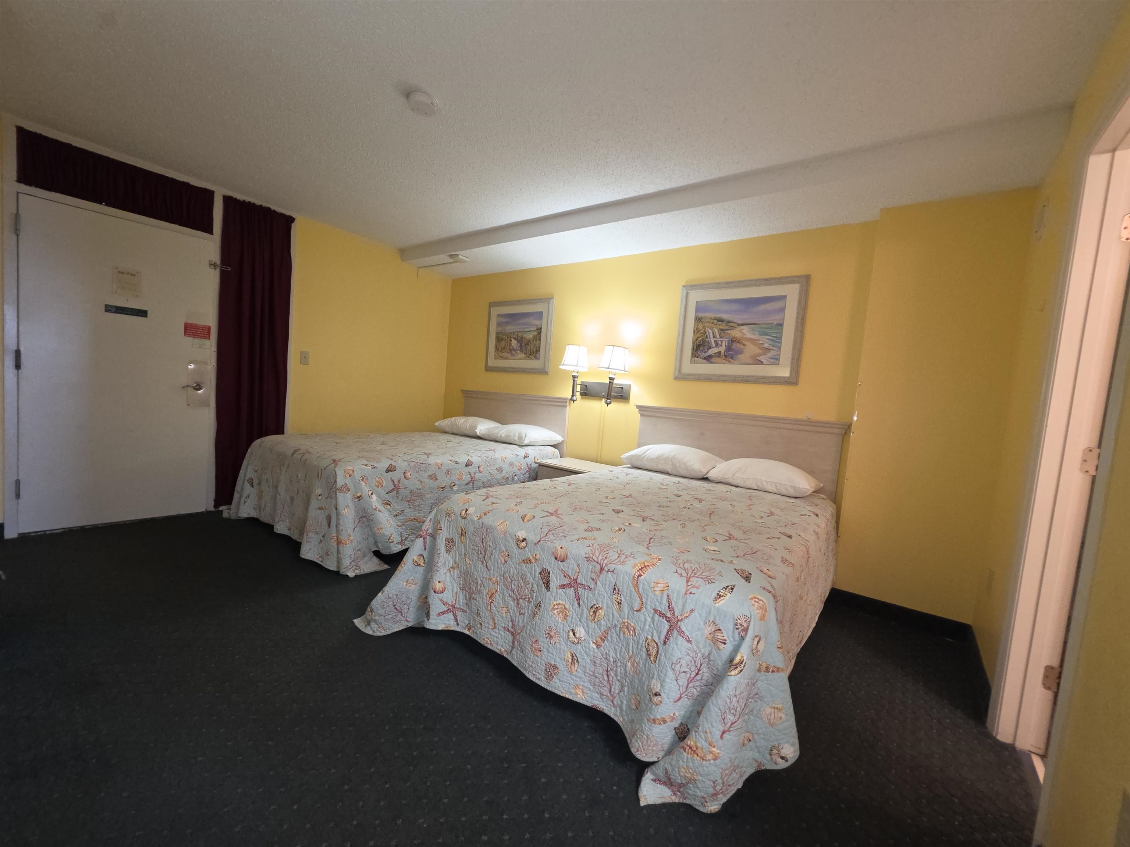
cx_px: 565
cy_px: 424
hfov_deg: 106.2
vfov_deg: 89.9
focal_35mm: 13
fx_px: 424
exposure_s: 1/60
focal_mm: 2.2
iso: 160
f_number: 1.9
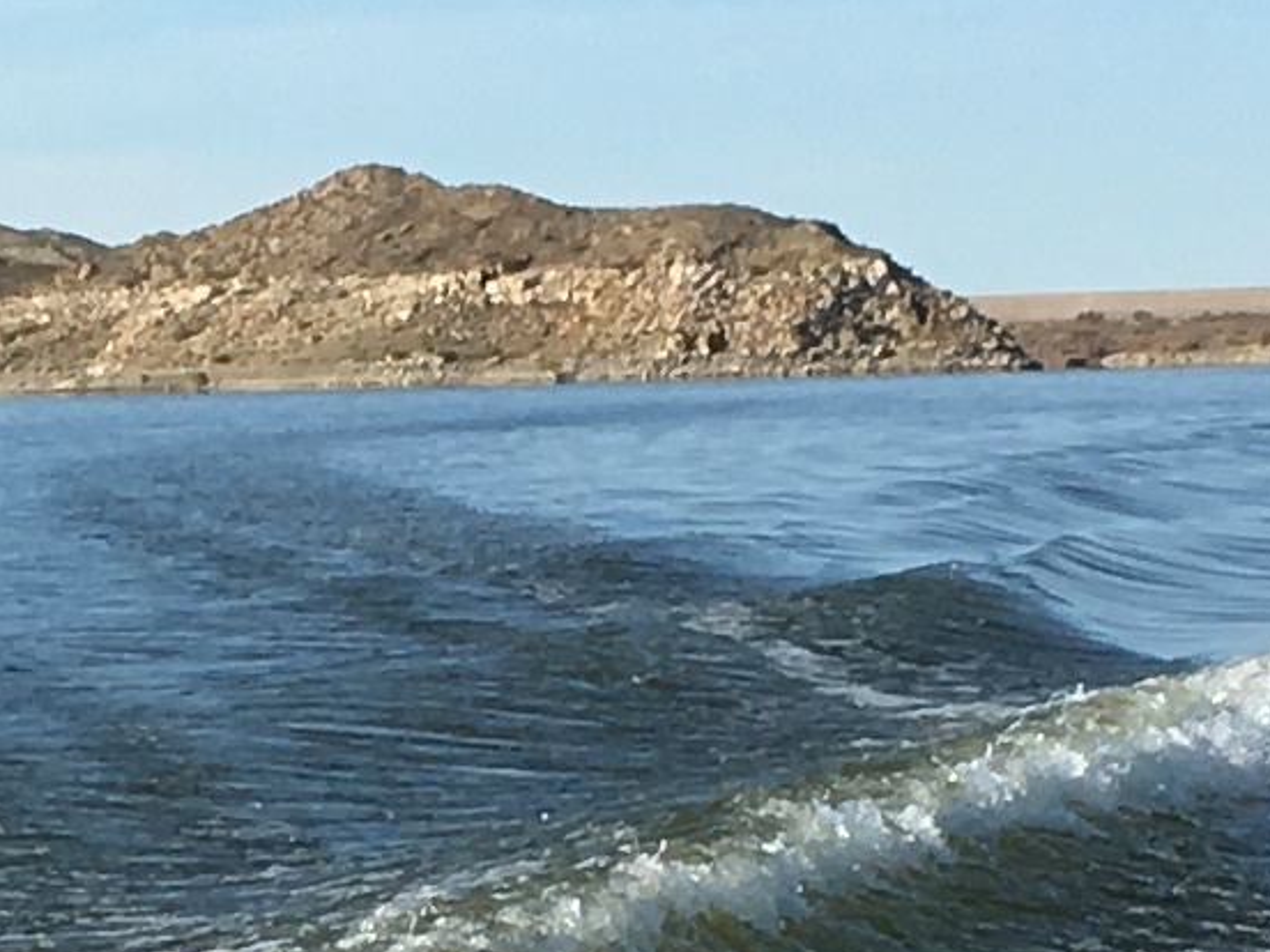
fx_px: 7778
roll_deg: +1.6
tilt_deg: -5.0
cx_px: -225
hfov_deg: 9.2
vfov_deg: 6.9
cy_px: 1260
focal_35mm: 212
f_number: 2.2
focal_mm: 4.15
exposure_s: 1/1637
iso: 25
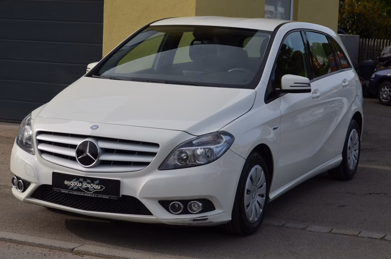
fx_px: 894
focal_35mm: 82
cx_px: 196
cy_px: 130
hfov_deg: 24.7
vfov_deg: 16.5
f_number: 8
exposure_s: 1/250
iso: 110
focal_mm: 55
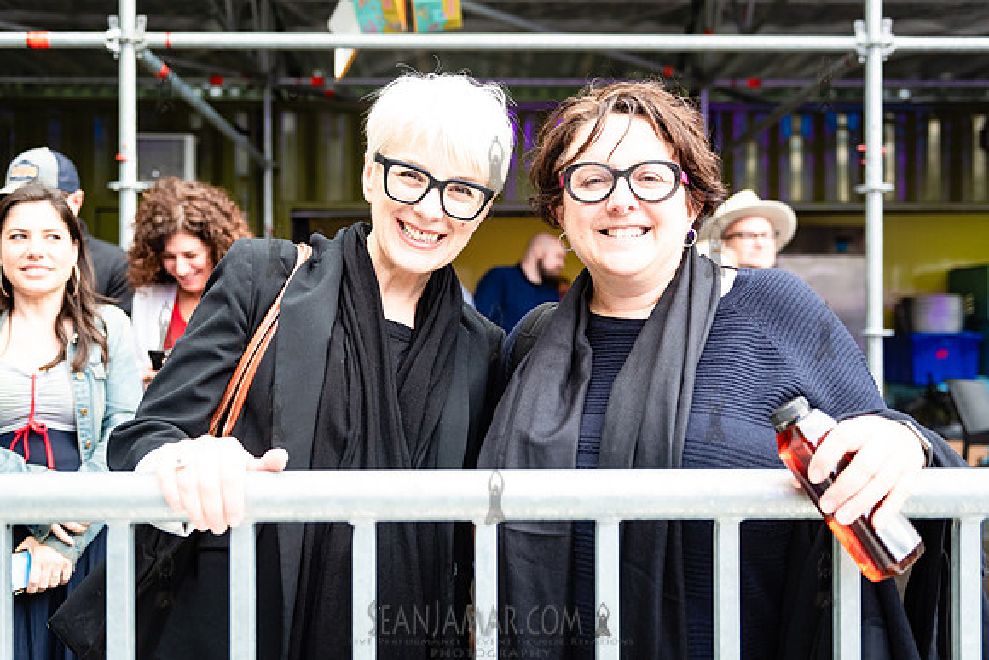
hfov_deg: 52.3
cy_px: 330
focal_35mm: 37
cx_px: 481
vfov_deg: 36.3
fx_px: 1008
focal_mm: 35
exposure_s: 1/500
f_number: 3.2
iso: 1000
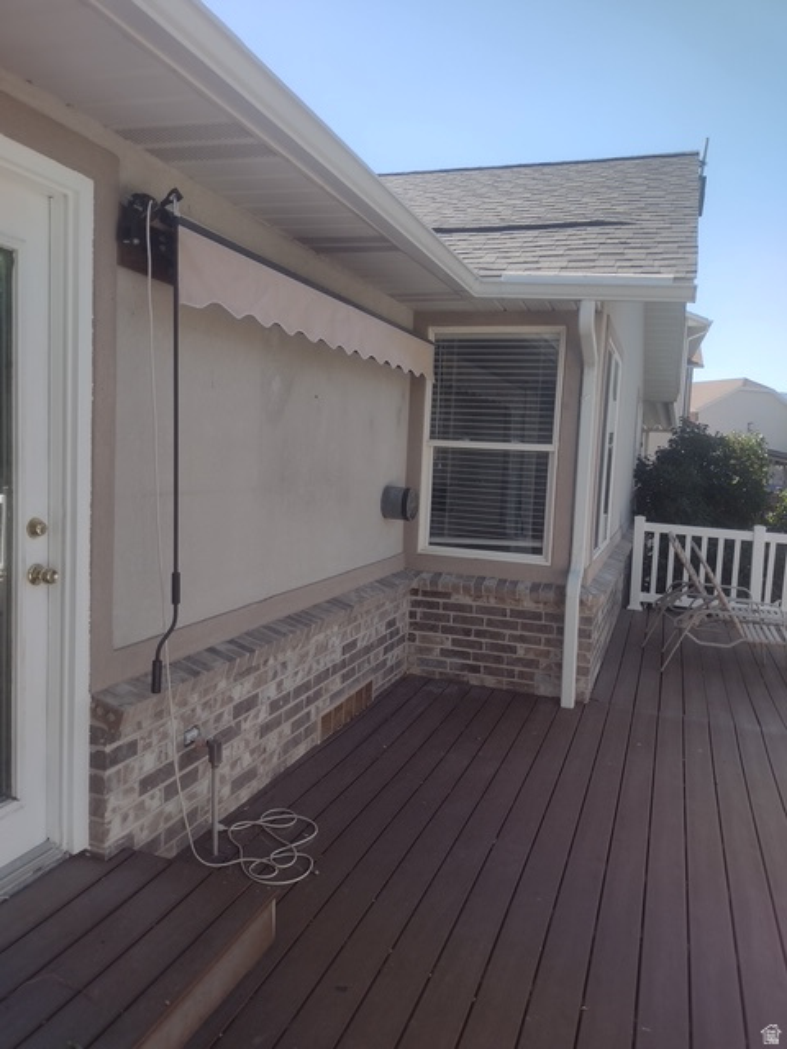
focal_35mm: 27
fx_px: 818
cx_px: 394
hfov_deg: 51.4
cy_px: 524
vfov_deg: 65.3
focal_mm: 4.71
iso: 100
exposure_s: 1/1692
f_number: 1.7
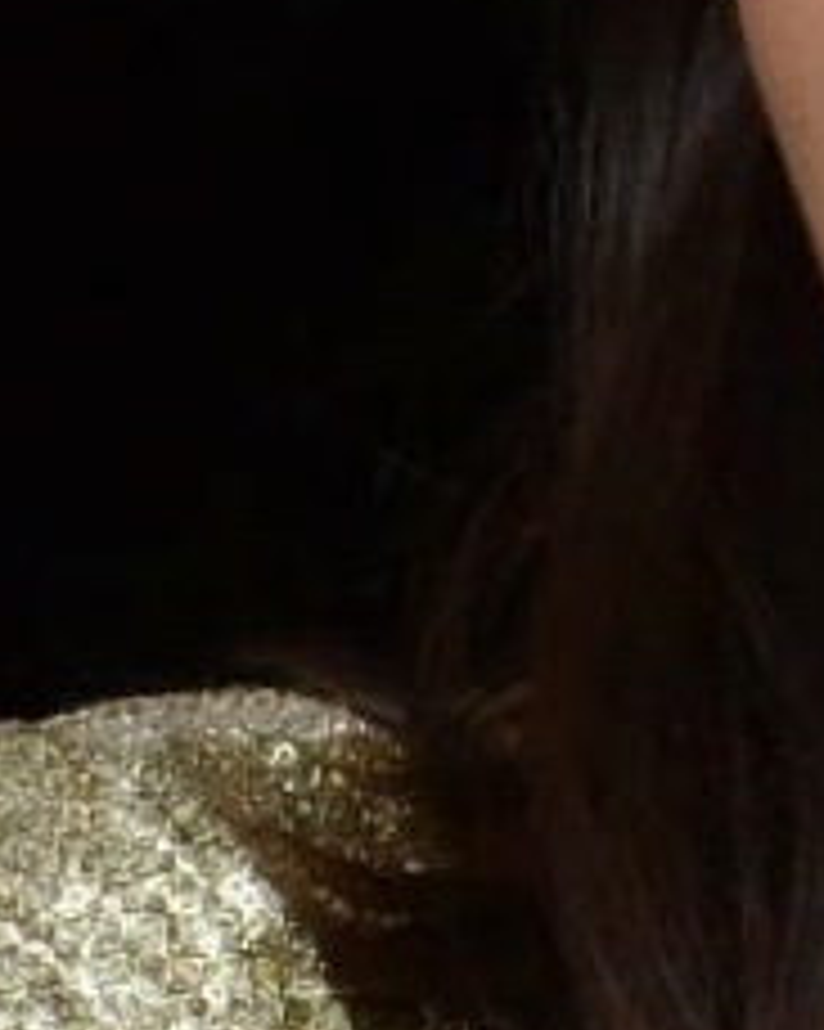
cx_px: 955
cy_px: 2427
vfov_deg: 2.6
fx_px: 22421
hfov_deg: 2.1
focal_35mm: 735
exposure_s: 1/125
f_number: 5.6
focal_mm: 66
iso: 2500
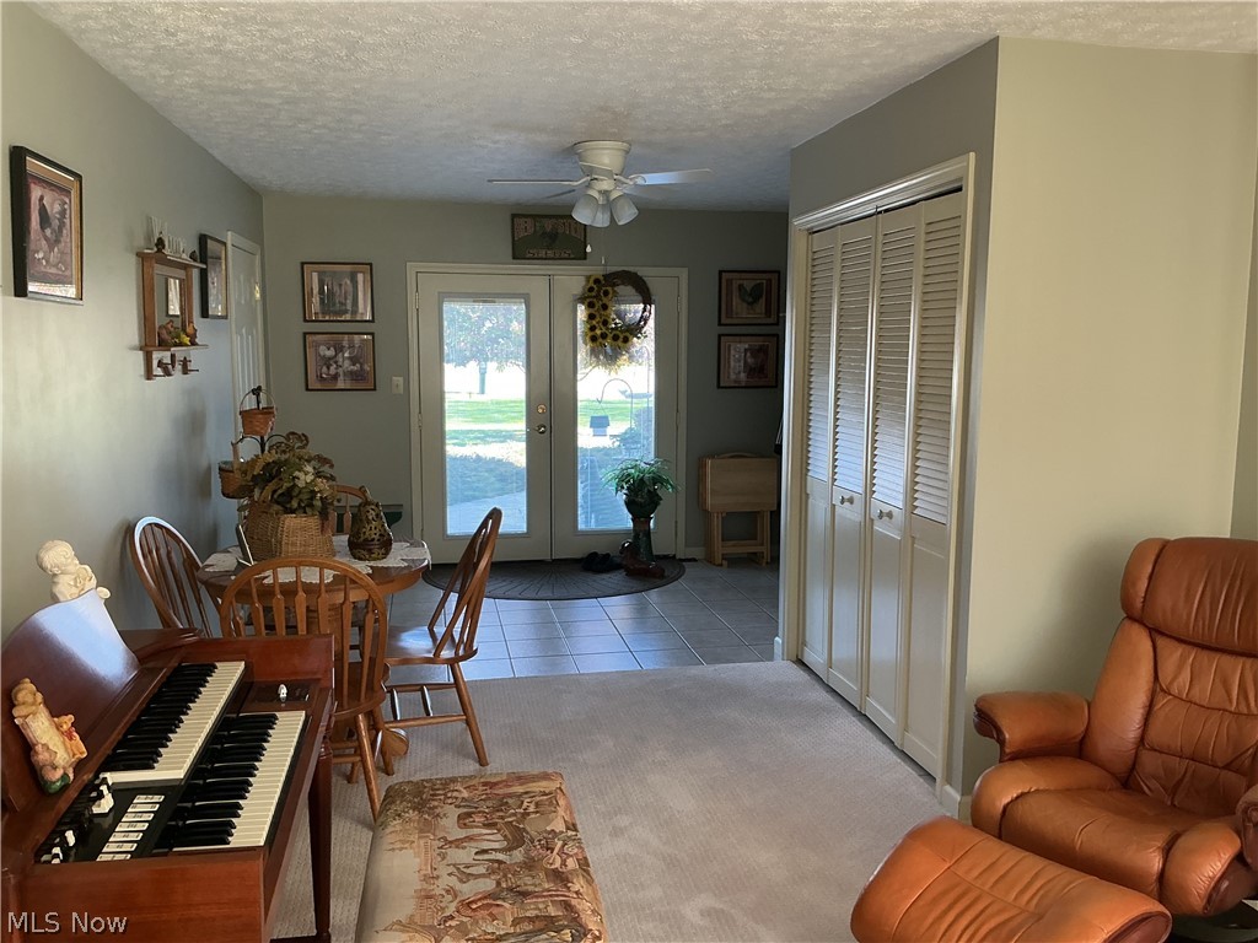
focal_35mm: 29
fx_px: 1054
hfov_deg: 61.7
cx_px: 629
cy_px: 472
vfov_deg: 48.2
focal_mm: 3
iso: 80
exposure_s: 1/60
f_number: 1.8
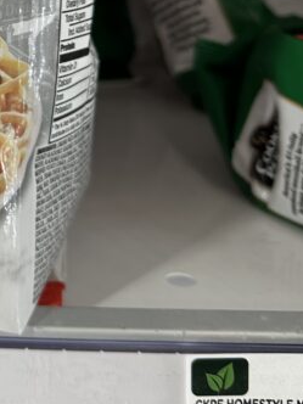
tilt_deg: -7.2
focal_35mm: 74
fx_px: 864
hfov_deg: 18.2
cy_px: -13
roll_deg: +1.4
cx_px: -118
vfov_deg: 24.9
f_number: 1.78
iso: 64
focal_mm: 6.86
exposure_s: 1/123
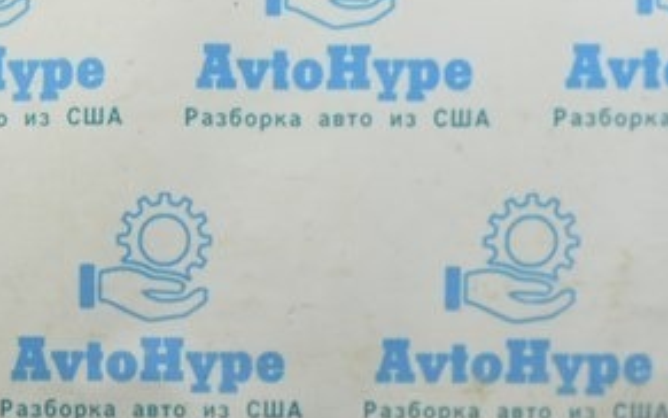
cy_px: 582
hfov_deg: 16.7
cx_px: 119
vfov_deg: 10.3
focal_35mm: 124
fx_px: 2254
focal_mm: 23
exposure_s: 1/50
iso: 400
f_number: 3.8
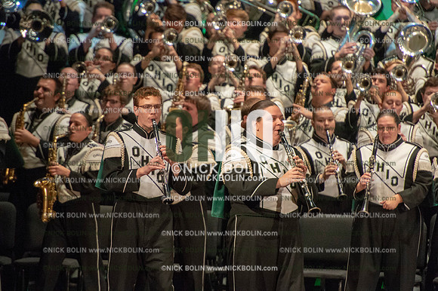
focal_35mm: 400
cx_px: 219
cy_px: 146
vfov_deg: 3.4
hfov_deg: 5.2
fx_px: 4864
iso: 8000
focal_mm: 400
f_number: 5.6
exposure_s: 1/320
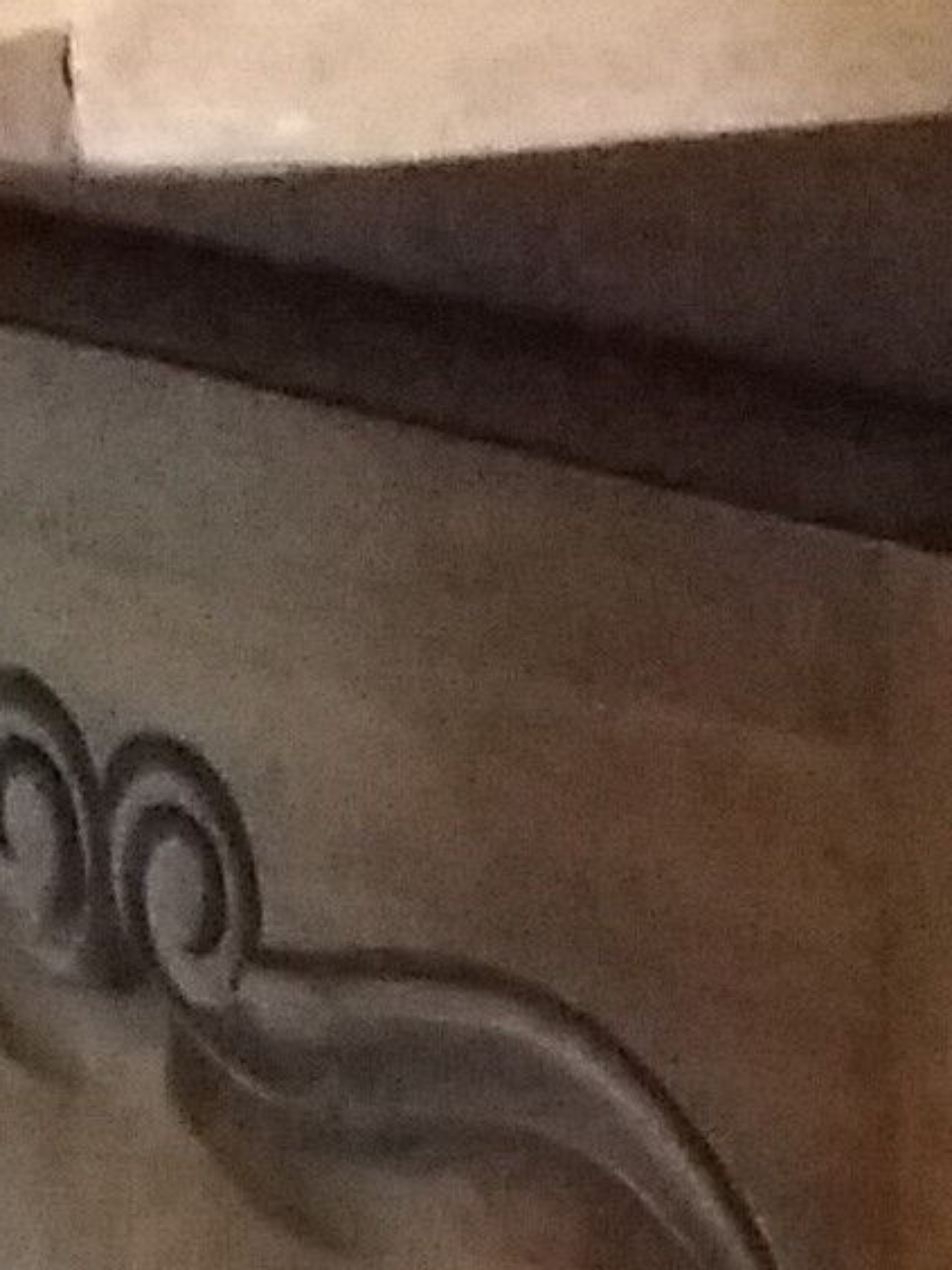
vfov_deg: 9.4
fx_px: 7517
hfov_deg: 7.2
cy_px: 1756
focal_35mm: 205
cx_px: 943
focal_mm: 3.7
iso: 1250
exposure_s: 1/17
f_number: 1.9
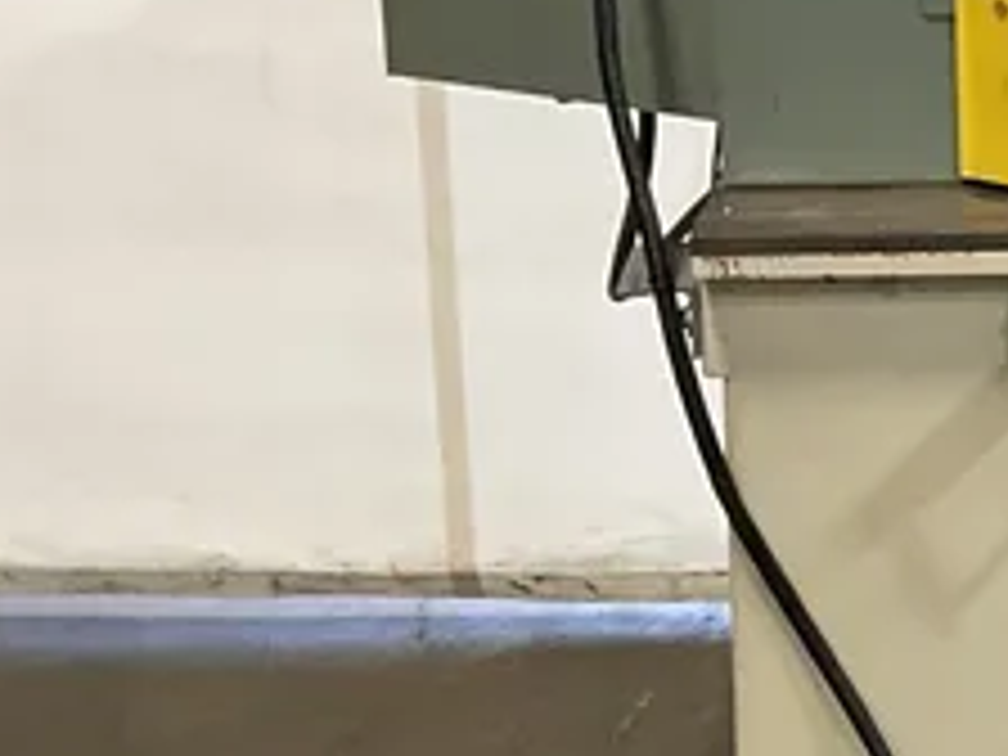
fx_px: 2825
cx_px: 1462
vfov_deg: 15.2
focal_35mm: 97
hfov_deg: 18.2
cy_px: 263
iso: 200
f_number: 1.8
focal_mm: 3
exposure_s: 1/60
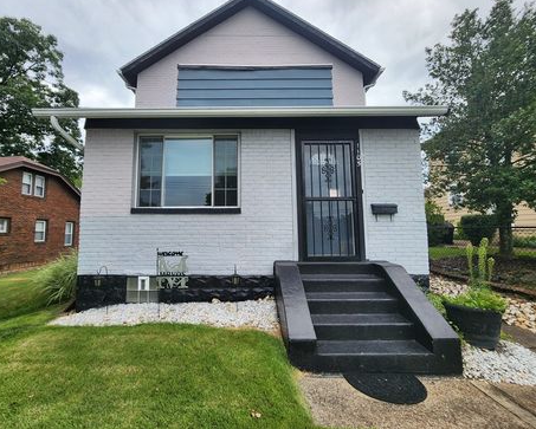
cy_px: 209
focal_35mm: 14
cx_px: 247
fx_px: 222
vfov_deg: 88.0
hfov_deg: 100.5
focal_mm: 2.2
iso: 50
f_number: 2.2
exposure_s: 1/748
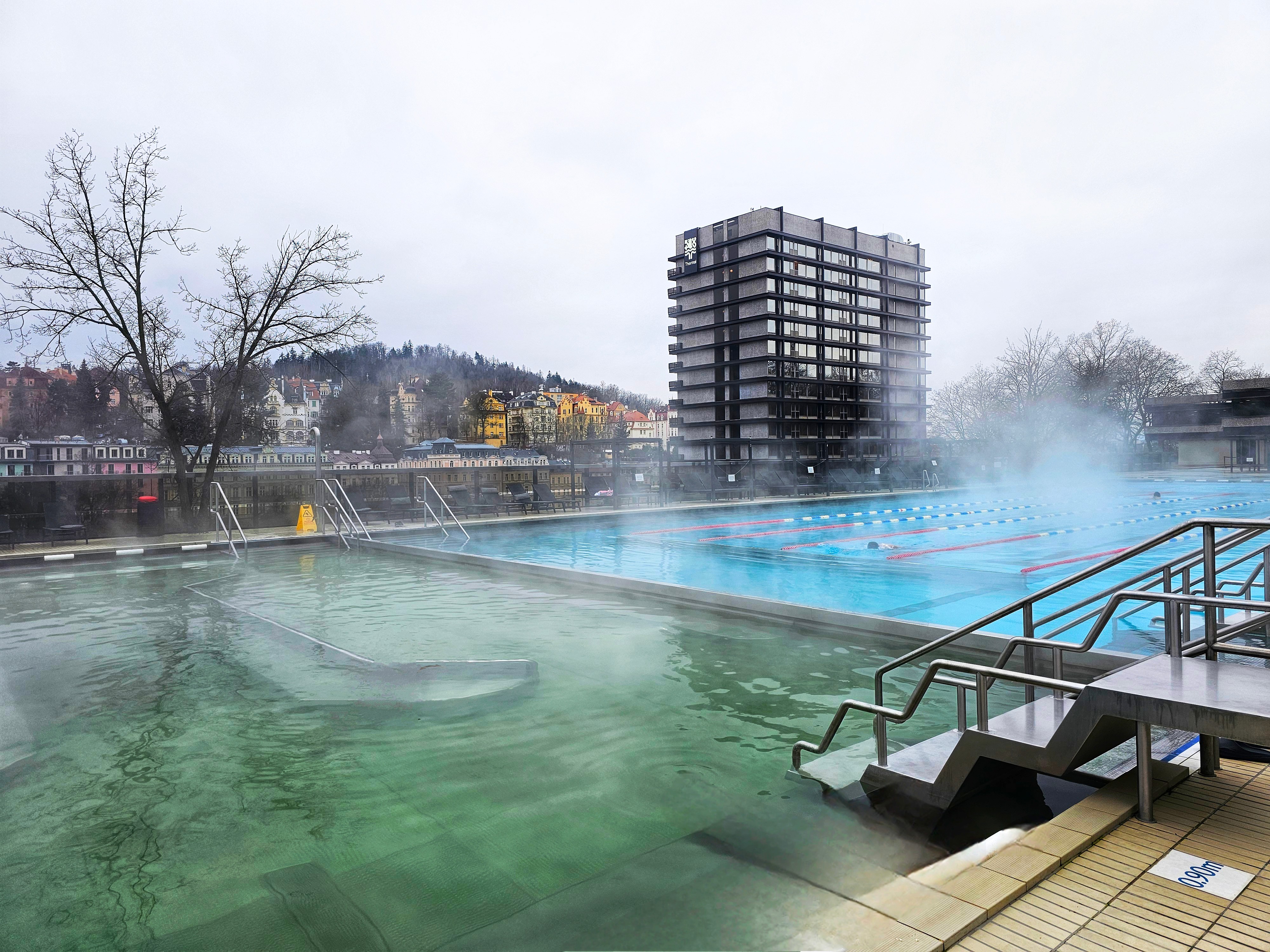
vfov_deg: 58.9
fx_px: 844
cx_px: 635
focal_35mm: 23
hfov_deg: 73.9
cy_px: 476
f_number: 1.7
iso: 20
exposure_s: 1/217
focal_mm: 6.3
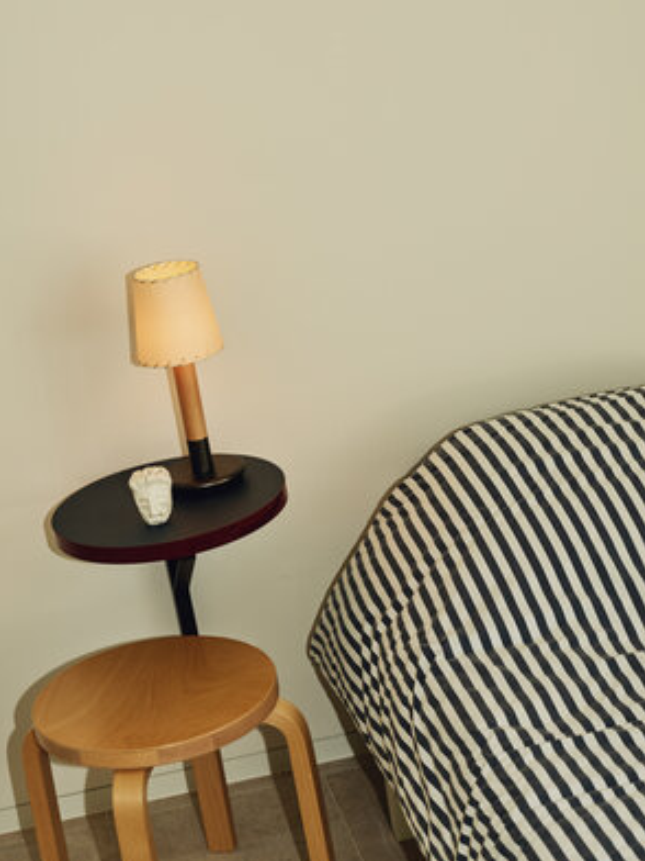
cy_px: 463
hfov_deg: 18.8
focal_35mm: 78
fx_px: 1938
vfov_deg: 25.0
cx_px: 156
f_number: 5.6
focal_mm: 64
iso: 400
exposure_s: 1/100
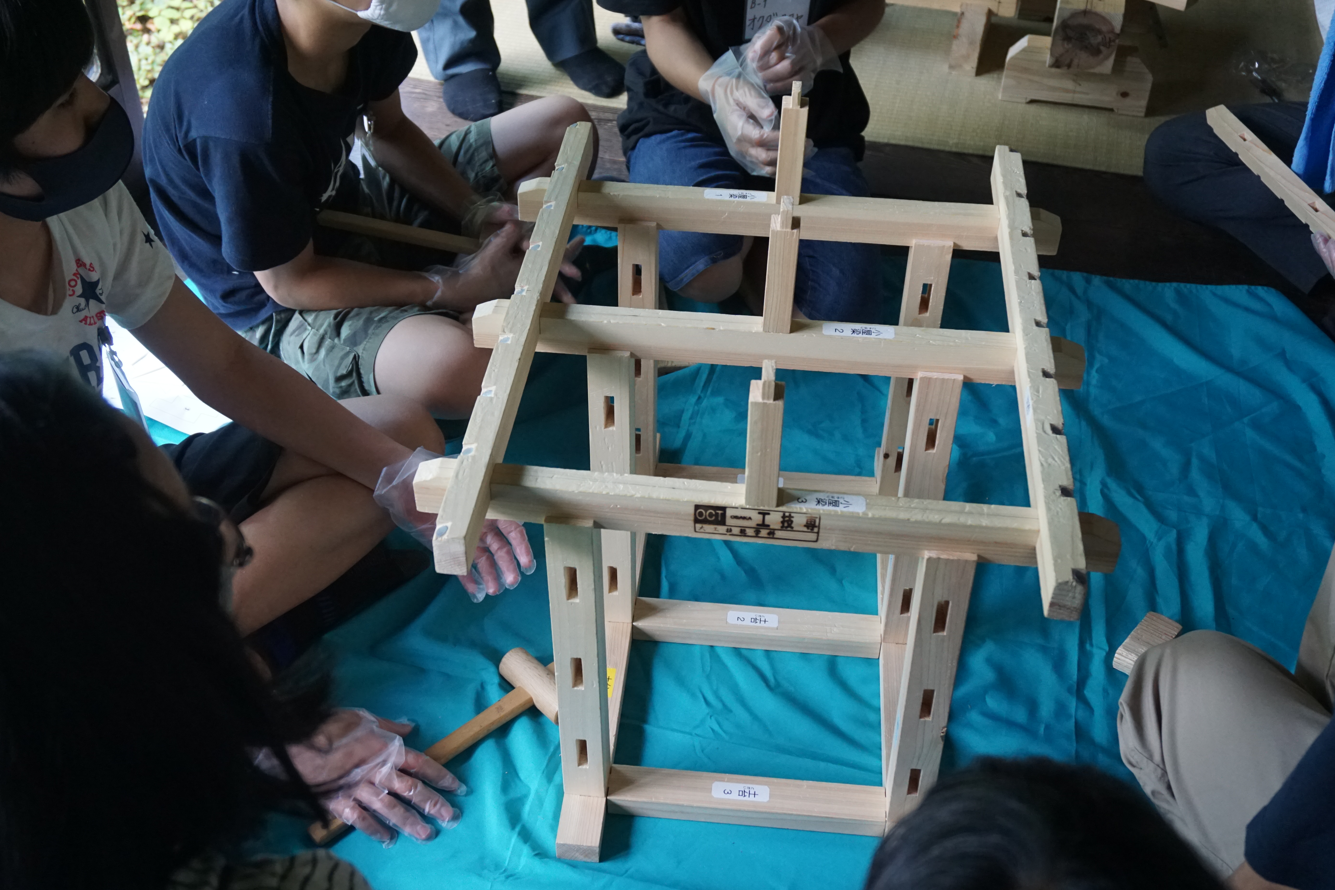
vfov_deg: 33.0
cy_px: 444
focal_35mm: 41
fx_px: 1503
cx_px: 661
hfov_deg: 47.9
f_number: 4.5
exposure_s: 1/160
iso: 1600
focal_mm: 25
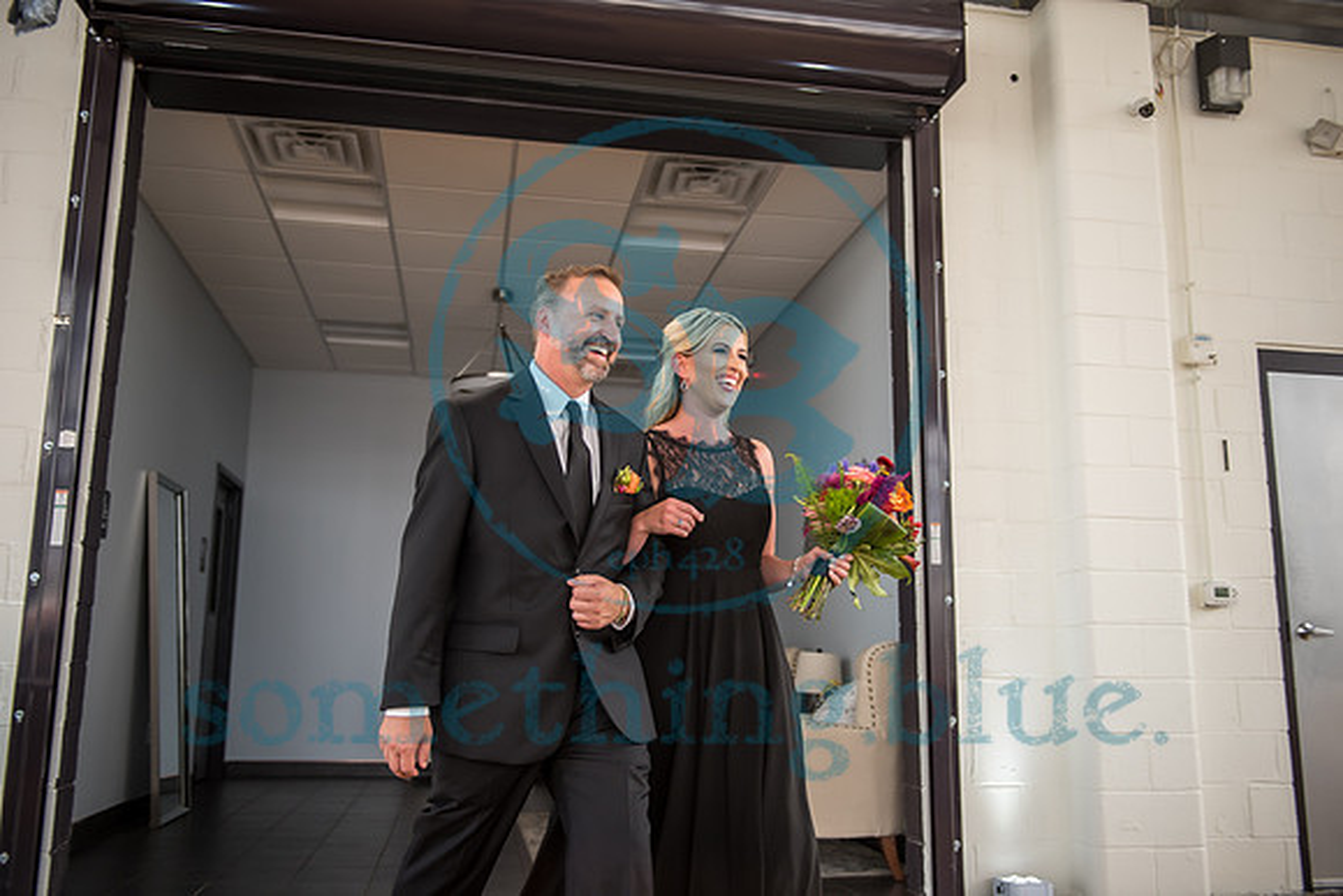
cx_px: 672
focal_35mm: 32
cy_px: 448
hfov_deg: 58.7
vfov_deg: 41.1
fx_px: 1194
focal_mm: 32
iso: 400
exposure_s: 1/250
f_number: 2.8
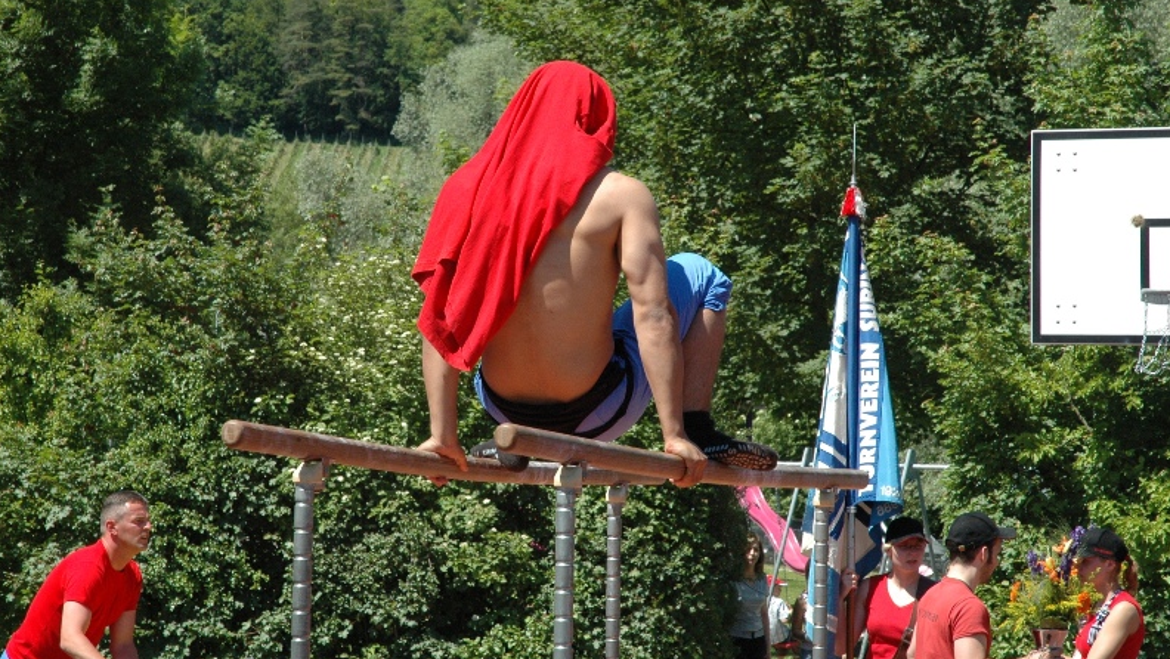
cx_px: 582
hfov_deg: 19.3
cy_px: 285
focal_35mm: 111
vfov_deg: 10.9
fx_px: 3445
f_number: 11
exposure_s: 1/500
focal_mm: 70
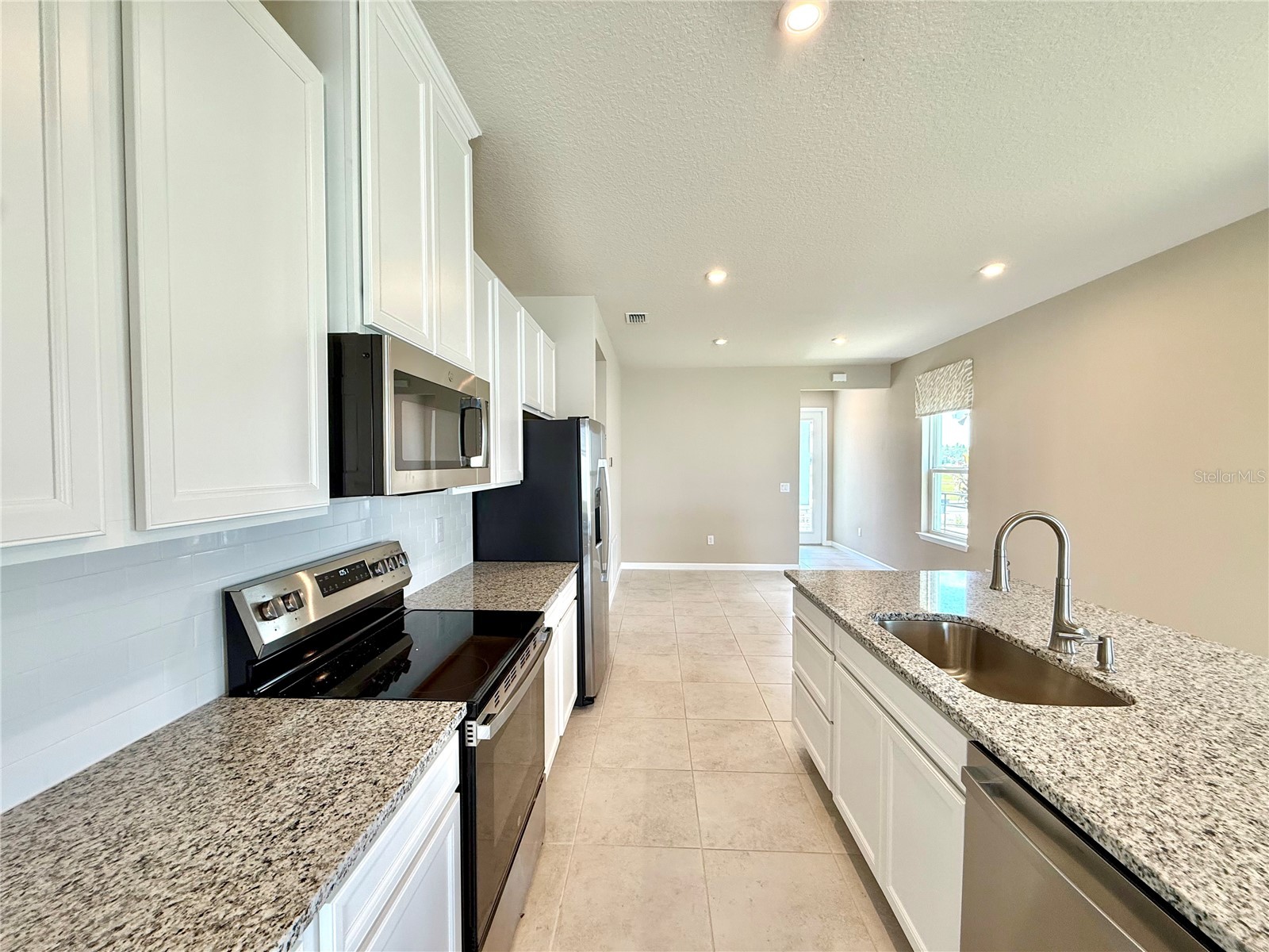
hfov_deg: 102.1
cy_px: 476
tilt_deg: -0.5
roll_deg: -0.5
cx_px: 634
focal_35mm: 14
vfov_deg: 85.7
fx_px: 513
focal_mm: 2.22
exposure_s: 1/120
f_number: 2.2
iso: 125
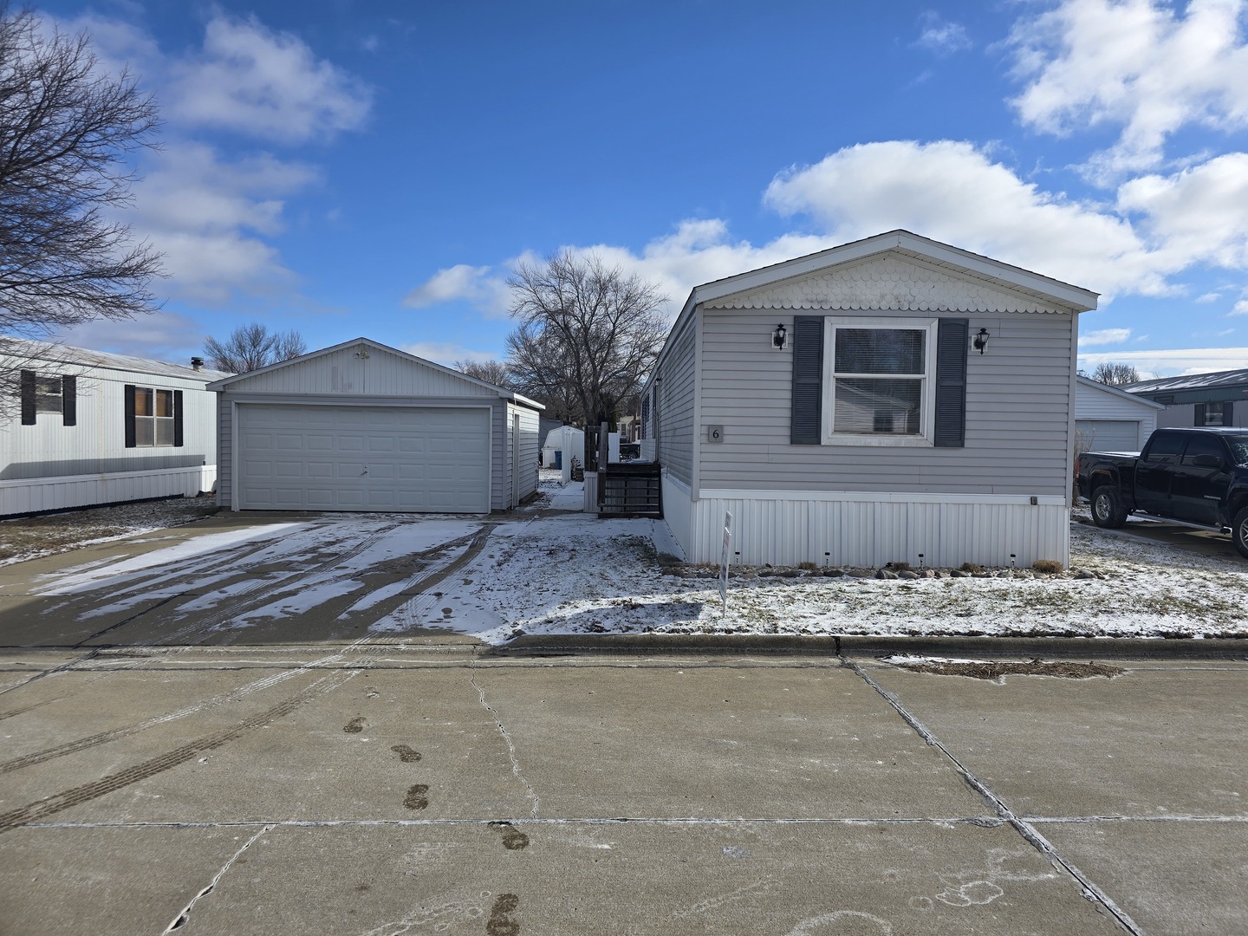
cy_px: 468
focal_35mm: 23
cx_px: 624
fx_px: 829
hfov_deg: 73.9
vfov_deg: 58.9
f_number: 1.7
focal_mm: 6.3
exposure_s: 1/1286
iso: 12
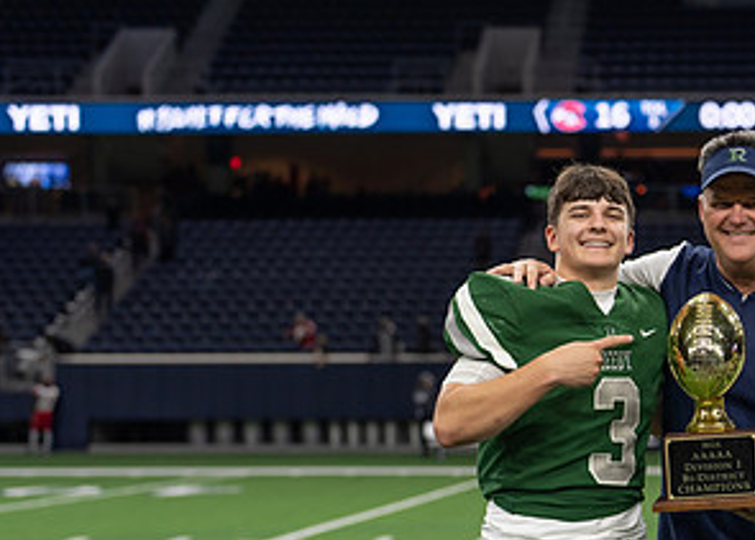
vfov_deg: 13.8
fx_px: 2210
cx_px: 735
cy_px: 502
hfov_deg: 18.9
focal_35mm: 103
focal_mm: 50
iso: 320
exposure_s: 1/320
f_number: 2.2
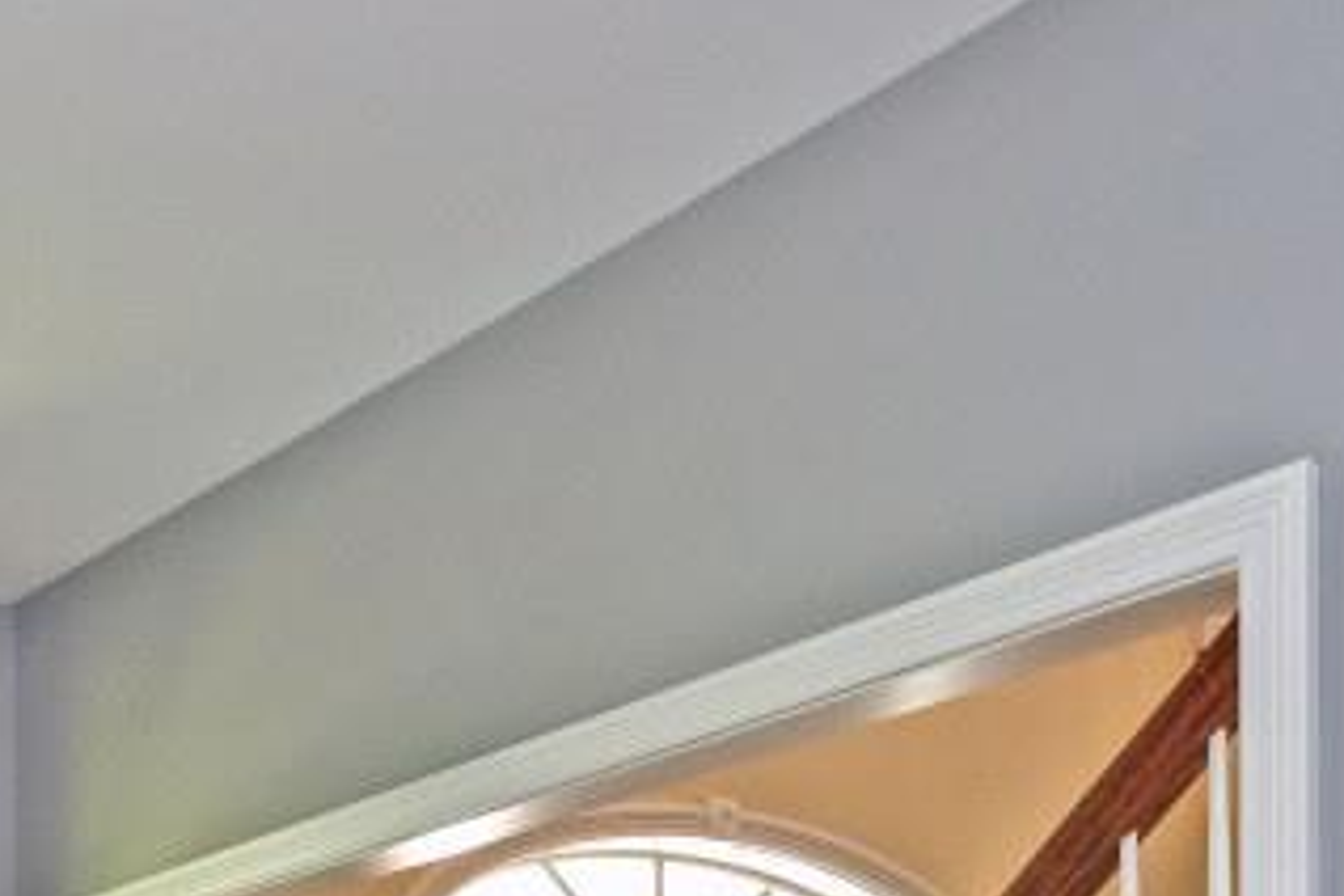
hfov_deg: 27.3
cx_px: -224
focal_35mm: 66
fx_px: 2464
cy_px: 1395
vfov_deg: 18.1
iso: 280
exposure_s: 1/60
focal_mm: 14
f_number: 4
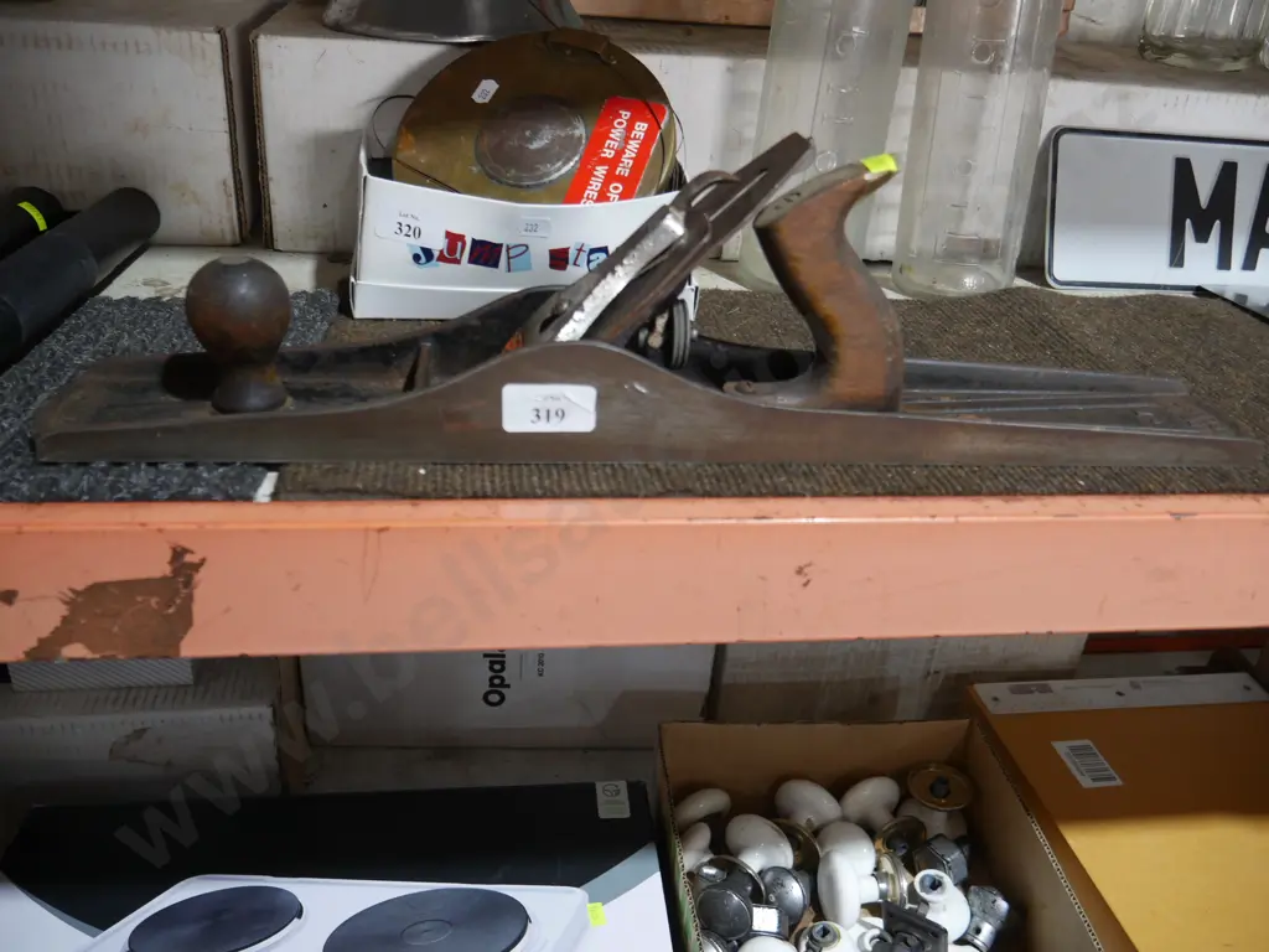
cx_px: 634
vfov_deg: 49.7
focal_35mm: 28
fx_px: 1026
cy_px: 476
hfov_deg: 63.4
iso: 500
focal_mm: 14
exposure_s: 1/60
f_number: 3.5
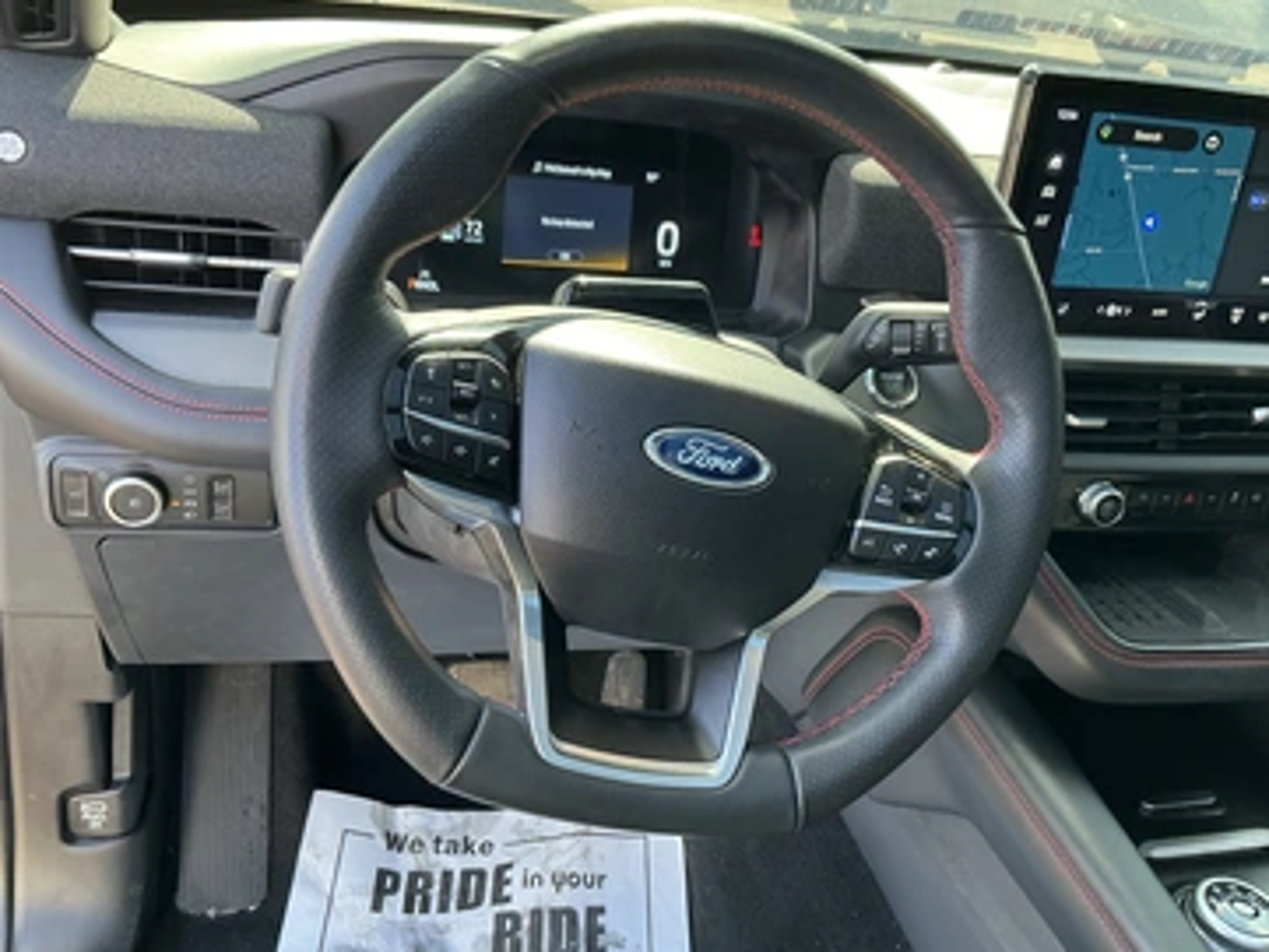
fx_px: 1137
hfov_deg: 58.3
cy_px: 457
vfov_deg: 45.5
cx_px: 661
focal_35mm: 31
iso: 64
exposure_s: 1/69
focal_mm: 3
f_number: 1.8
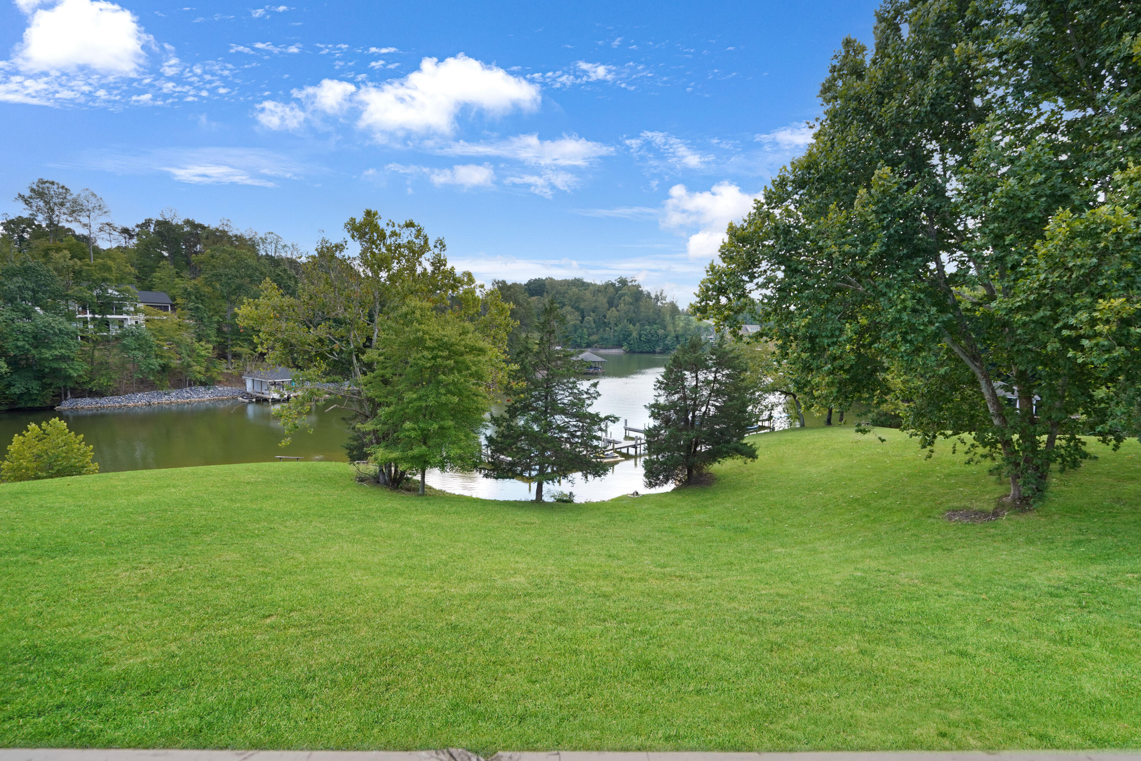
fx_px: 507
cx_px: 570
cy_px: 380
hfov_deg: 96.7
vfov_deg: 73.7
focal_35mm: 16
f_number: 6.3
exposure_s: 1/200
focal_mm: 16
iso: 400
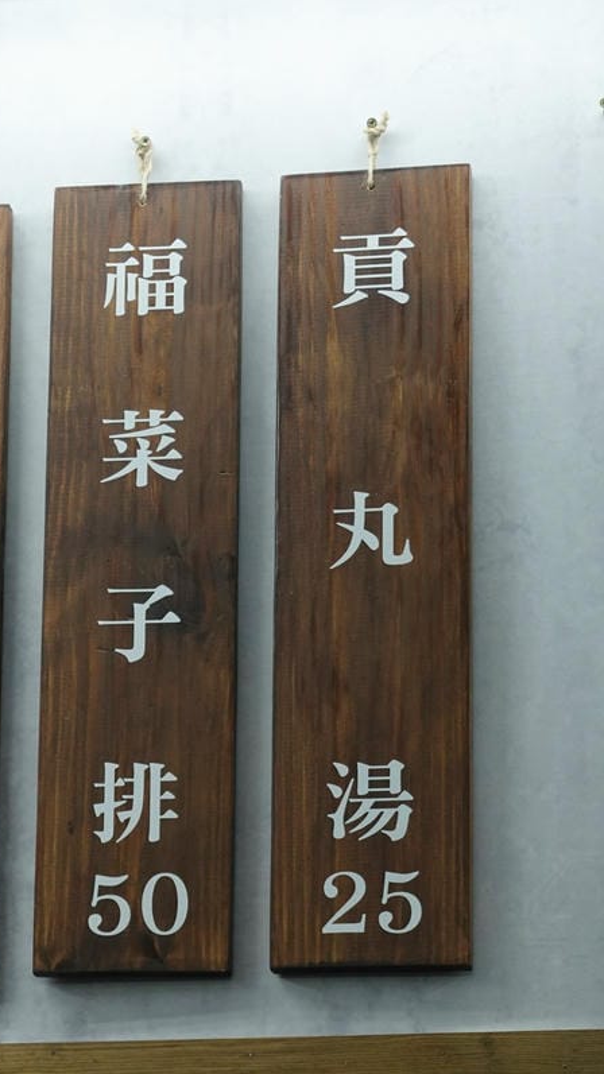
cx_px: -182
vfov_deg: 13.1
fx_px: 4672
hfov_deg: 7.3
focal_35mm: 164
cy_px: 536
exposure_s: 1/125
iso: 400
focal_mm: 38.13
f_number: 4
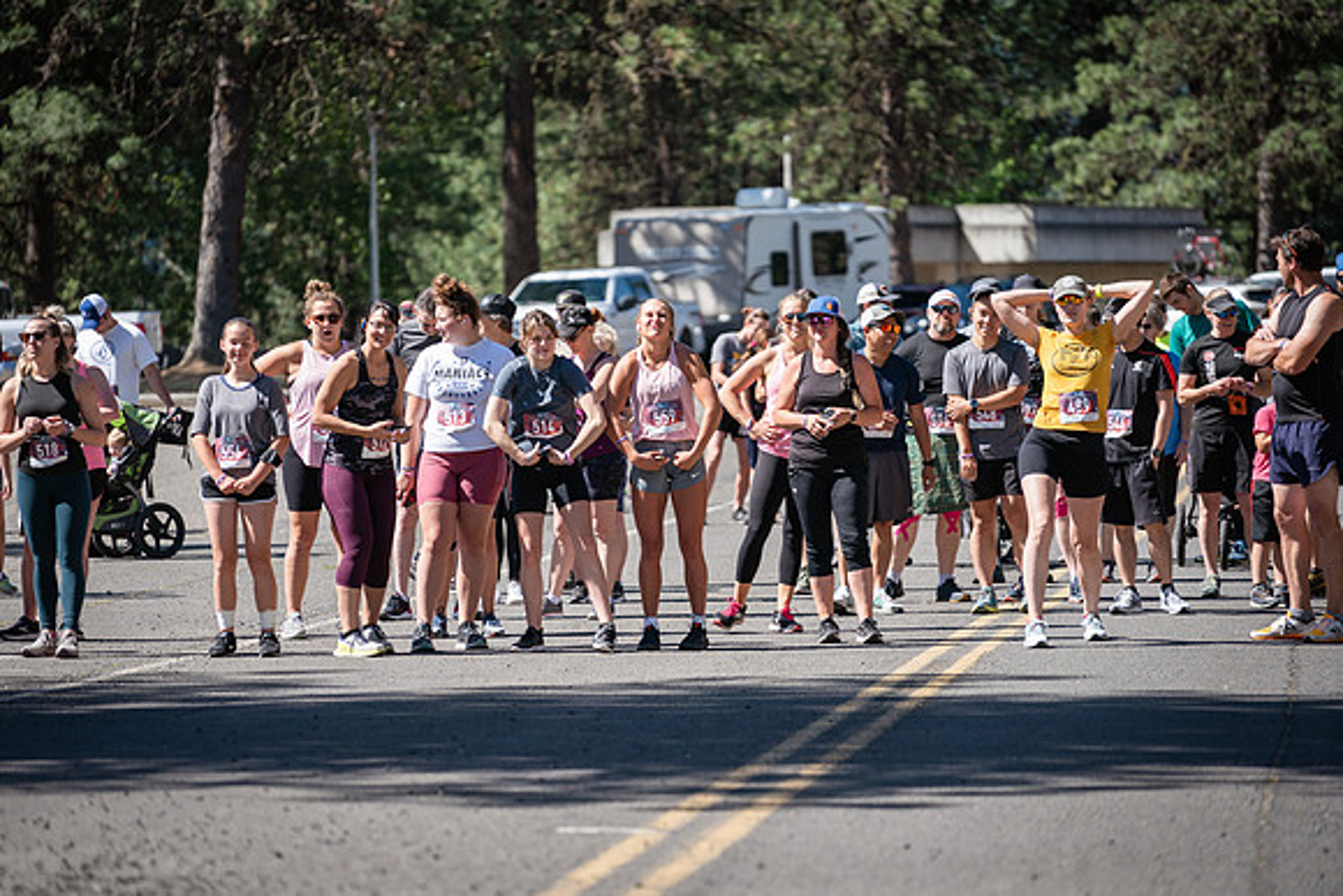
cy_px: 448
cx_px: 672
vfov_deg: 6.9
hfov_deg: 10.3
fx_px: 7463
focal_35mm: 200
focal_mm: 200
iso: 100
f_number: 4
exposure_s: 1/500
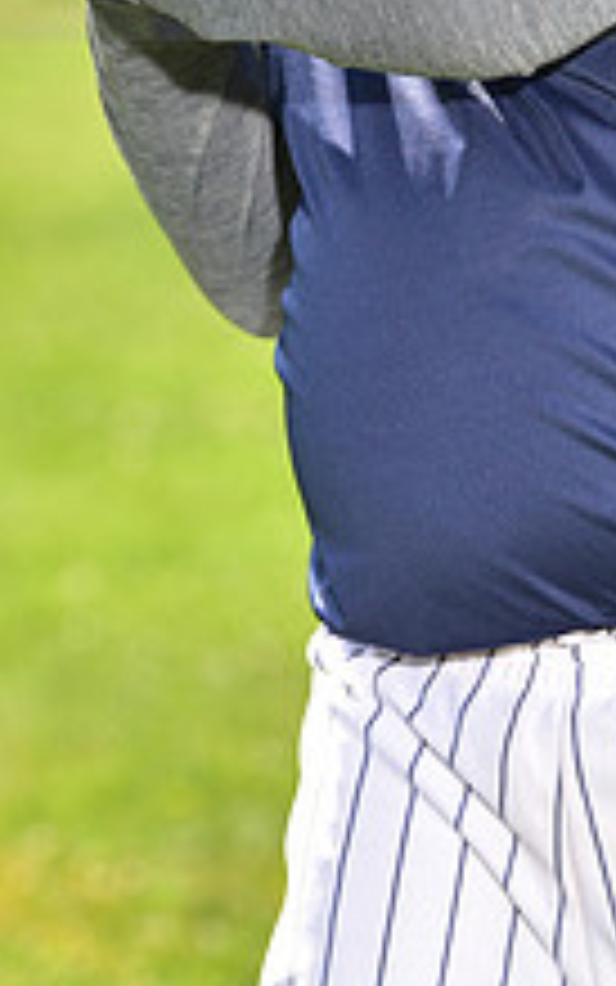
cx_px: 497
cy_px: -104
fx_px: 9798
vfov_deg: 5.7
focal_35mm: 365
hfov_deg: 3.6
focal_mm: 135
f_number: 5
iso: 100
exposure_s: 1/250
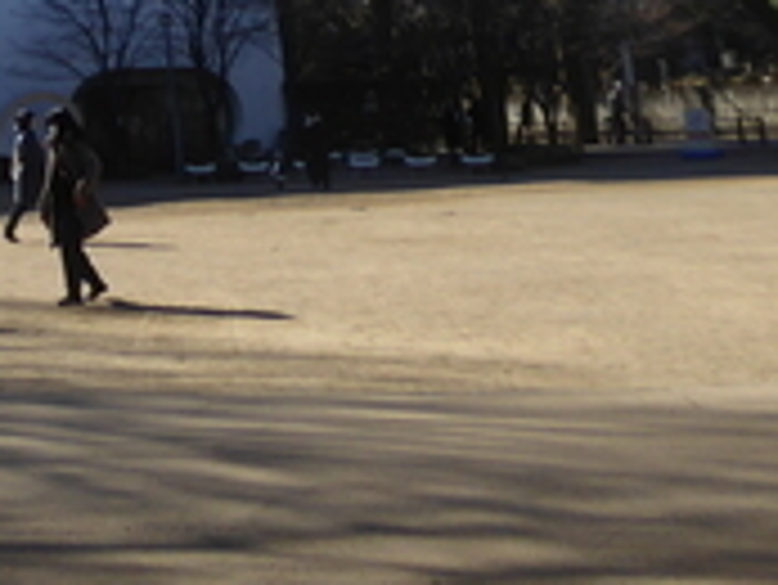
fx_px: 1867
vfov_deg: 15.8
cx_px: -310
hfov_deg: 20.8
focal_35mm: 83
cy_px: -382
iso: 100
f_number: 3.3
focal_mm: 4.3
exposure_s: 1/800
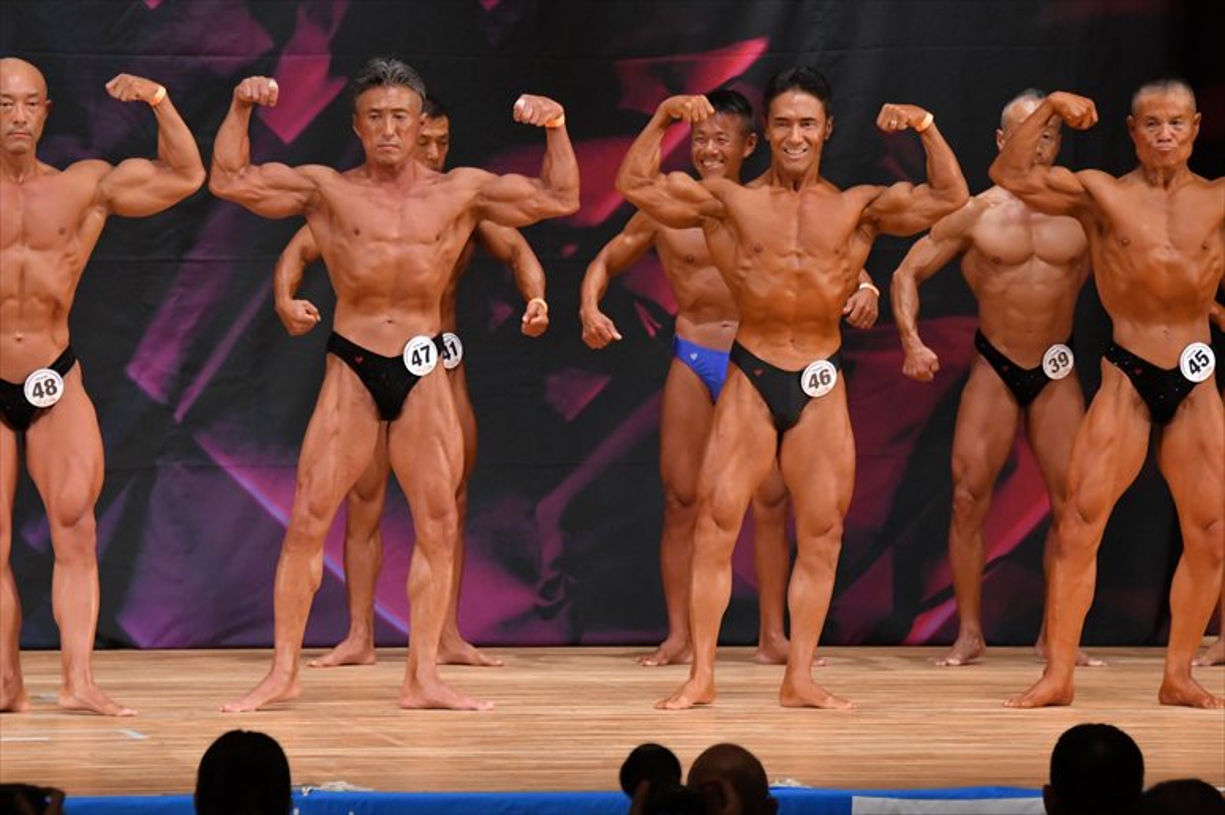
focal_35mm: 270
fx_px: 9183
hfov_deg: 7.6
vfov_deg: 5.1
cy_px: 408
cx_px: 612
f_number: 5.6
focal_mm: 180
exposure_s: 1/400
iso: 5000
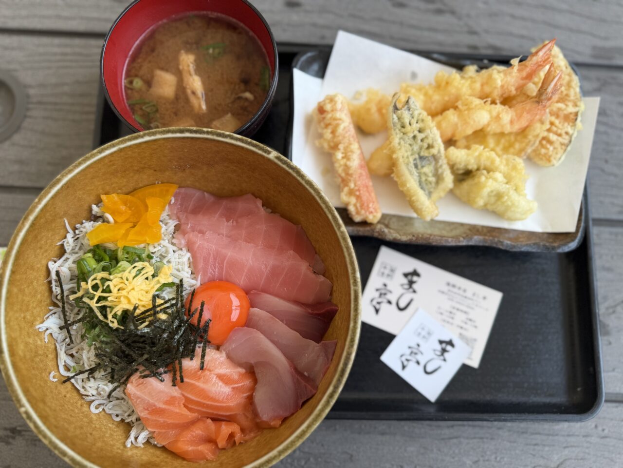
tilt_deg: -81.9
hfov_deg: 71.6
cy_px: 234
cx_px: 312
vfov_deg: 56.8
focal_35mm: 24
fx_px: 432
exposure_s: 1/414
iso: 80
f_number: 1.78
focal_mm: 6.76
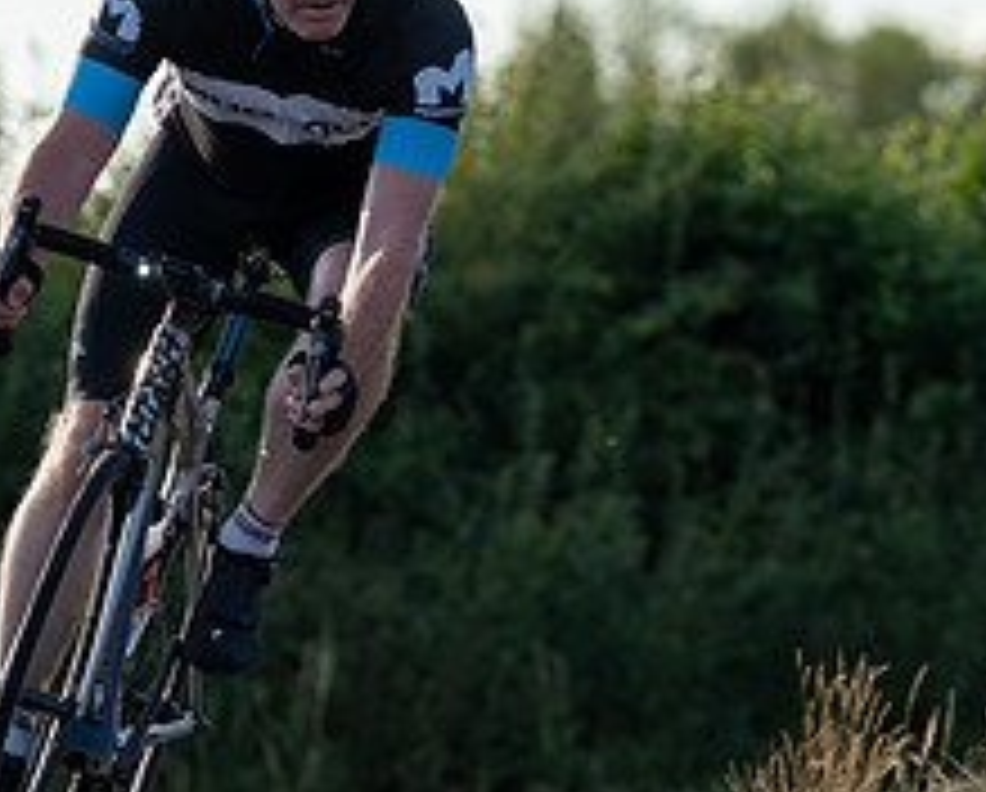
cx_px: 373
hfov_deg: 3.8
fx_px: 14997
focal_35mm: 513
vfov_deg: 3.0
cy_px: 34
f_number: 4
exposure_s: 1/1000
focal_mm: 163
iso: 160
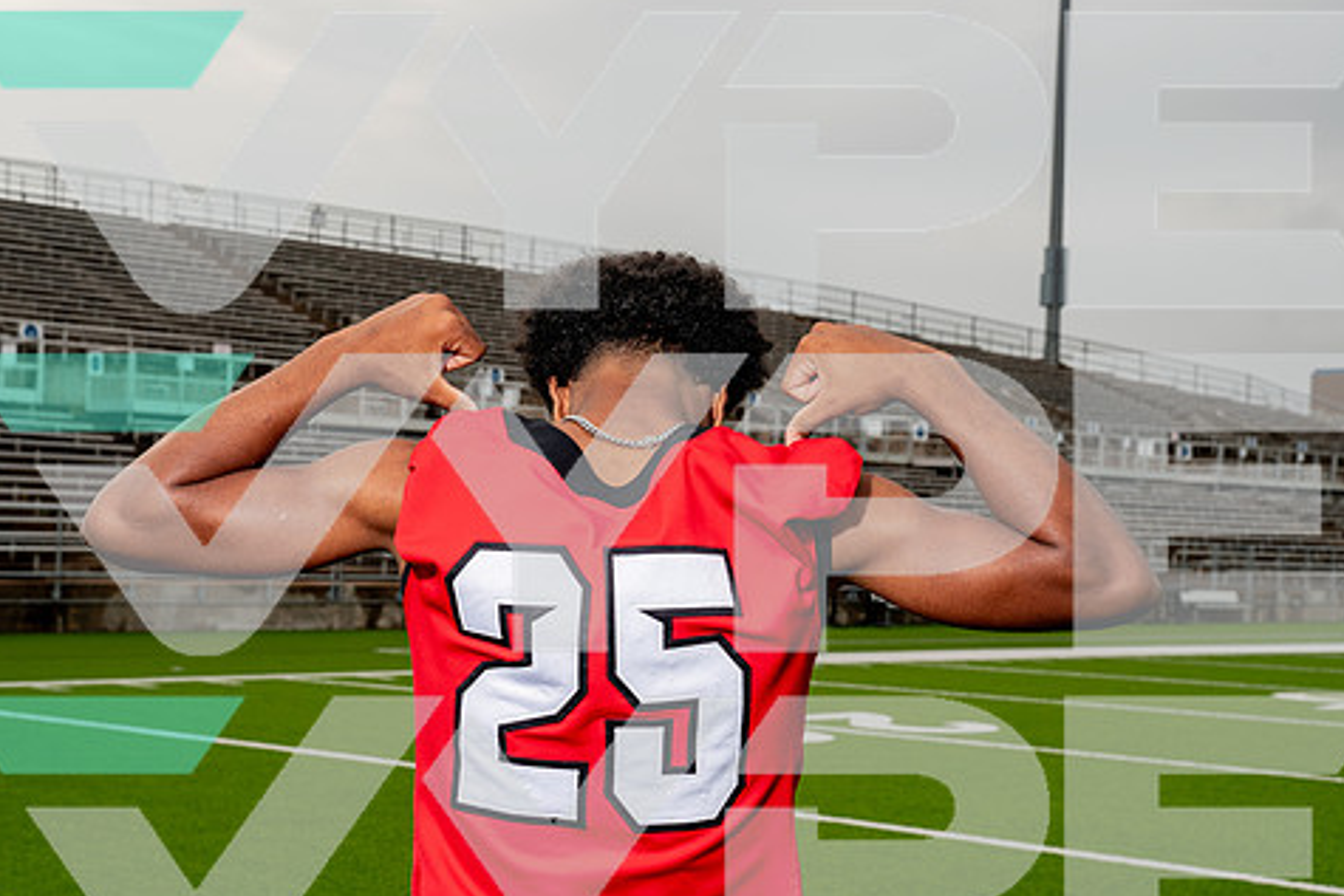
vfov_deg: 22.3
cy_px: 505
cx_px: 679
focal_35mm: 61
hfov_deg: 32.9
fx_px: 2278
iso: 100
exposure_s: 1/250
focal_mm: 50
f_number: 8
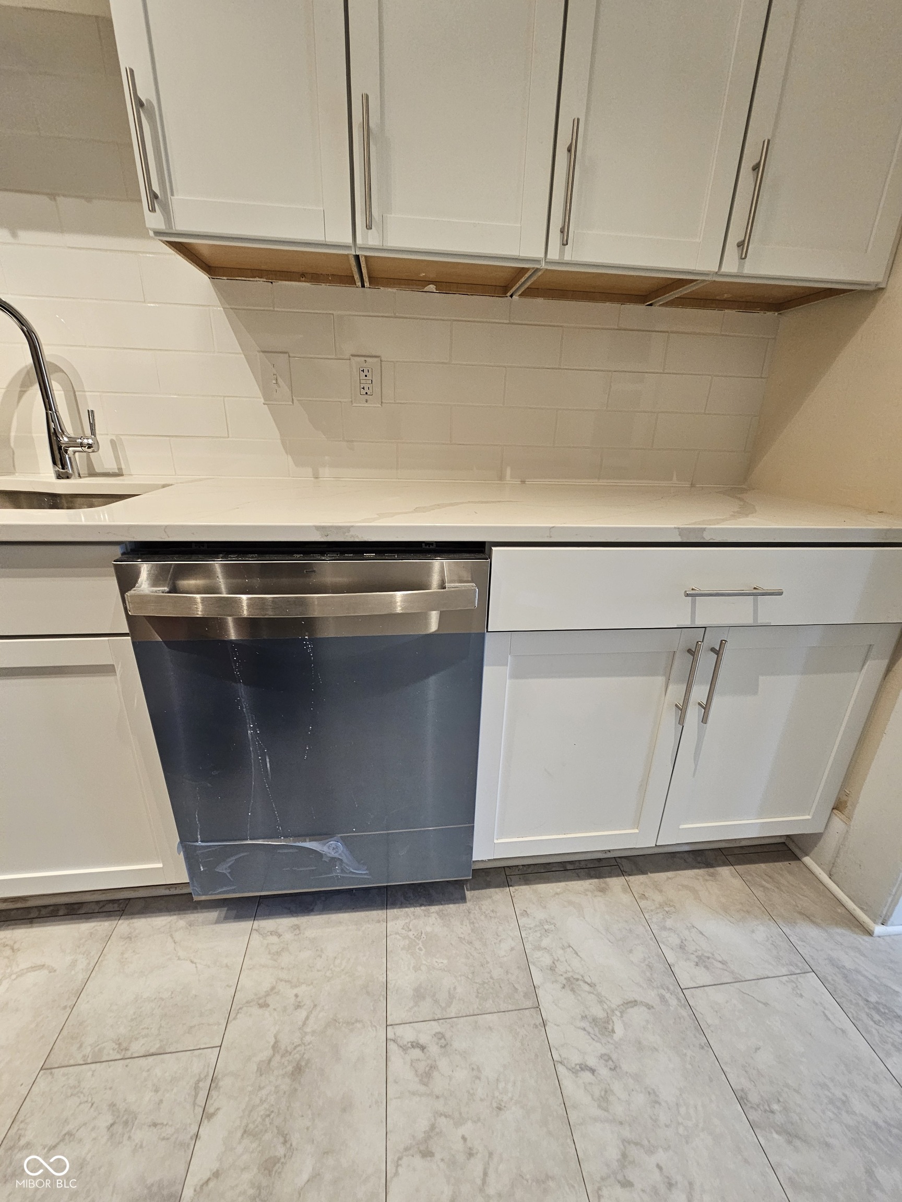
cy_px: 601
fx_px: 452
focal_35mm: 13
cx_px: 451
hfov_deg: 89.9
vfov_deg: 106.2
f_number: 2.2
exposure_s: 1/60
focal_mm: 2.2
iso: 200
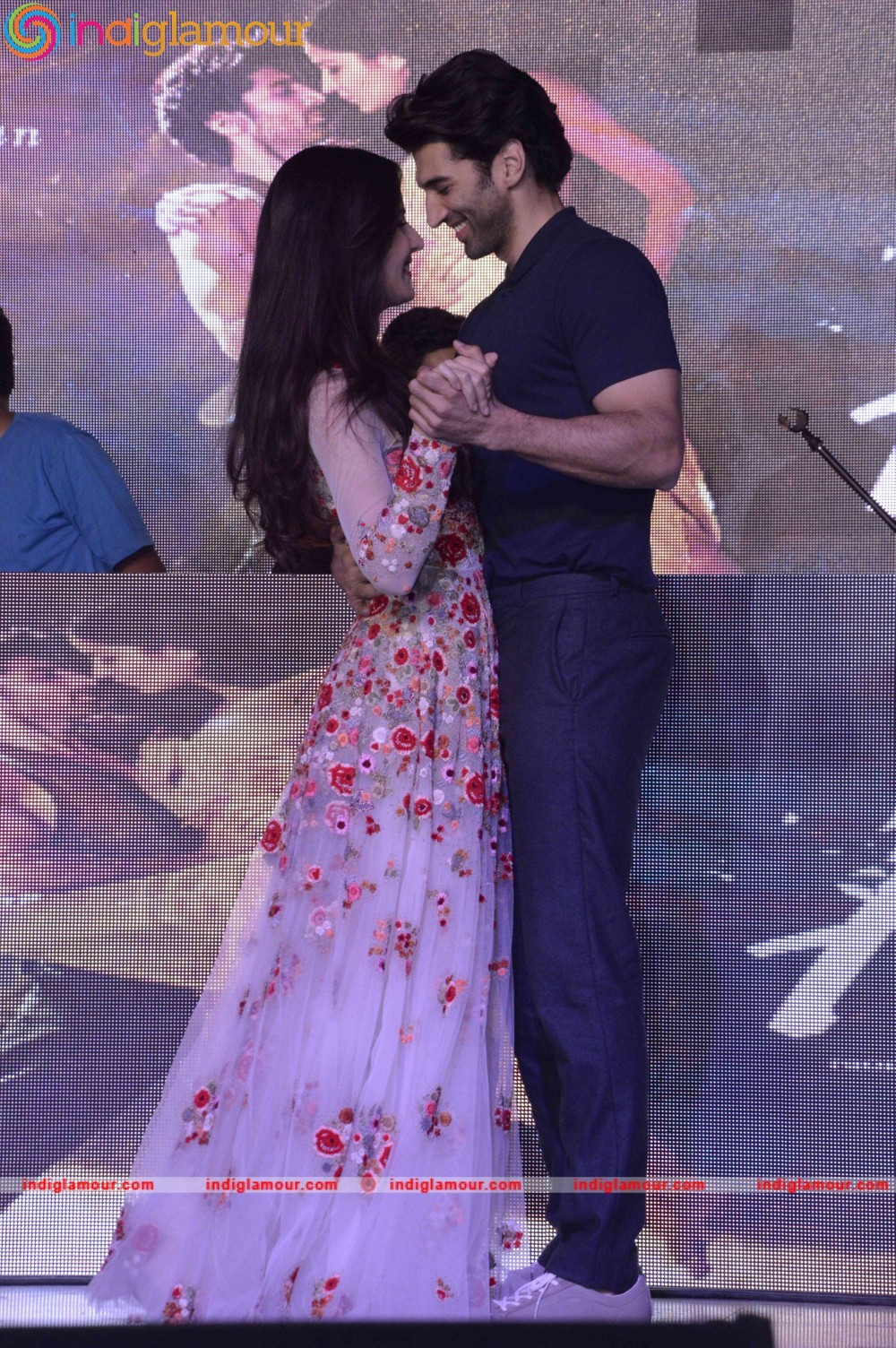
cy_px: 674
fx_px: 5890
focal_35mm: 158
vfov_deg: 13.1
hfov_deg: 8.7
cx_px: 448
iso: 1600
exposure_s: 1/160
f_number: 11
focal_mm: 105
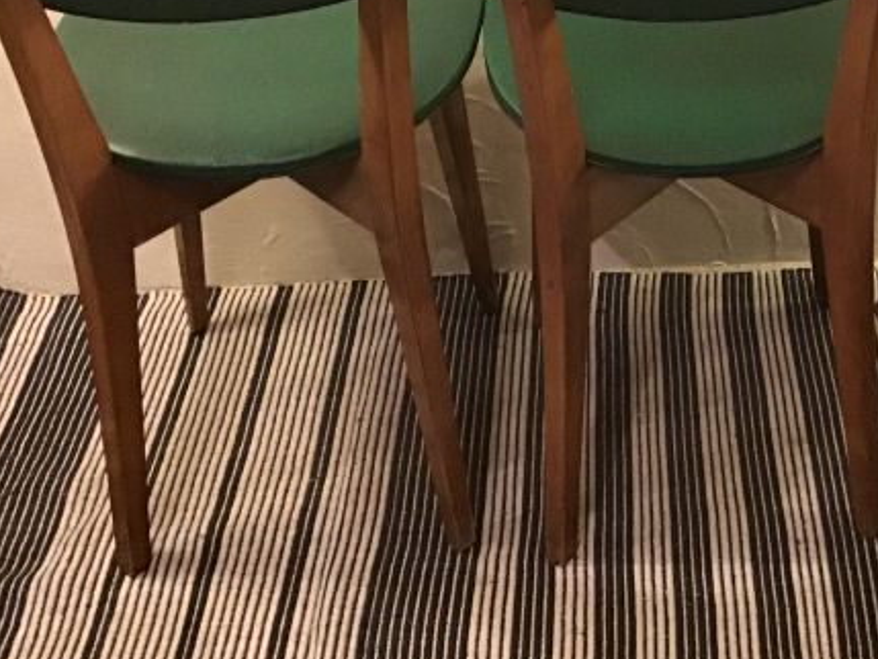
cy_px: 153
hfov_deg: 31.7
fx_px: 1497
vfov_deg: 24.5
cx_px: 718
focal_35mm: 59
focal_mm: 3.3
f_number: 2.4
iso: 400
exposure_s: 1/17
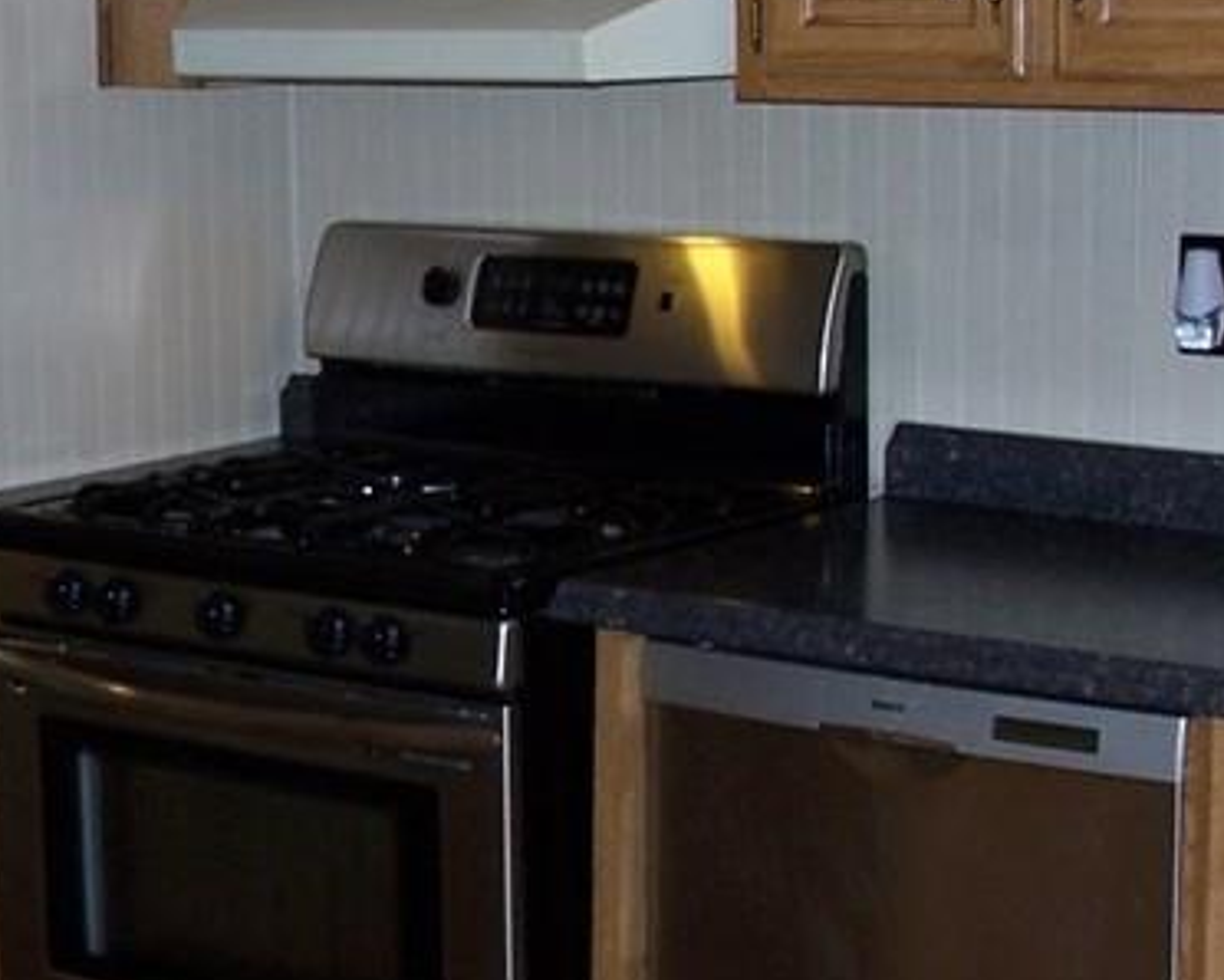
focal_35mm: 94
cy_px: 477
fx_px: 3407
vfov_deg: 16.4
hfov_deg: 19.9
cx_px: 82
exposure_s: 1/60
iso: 80
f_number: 2.8
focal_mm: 6
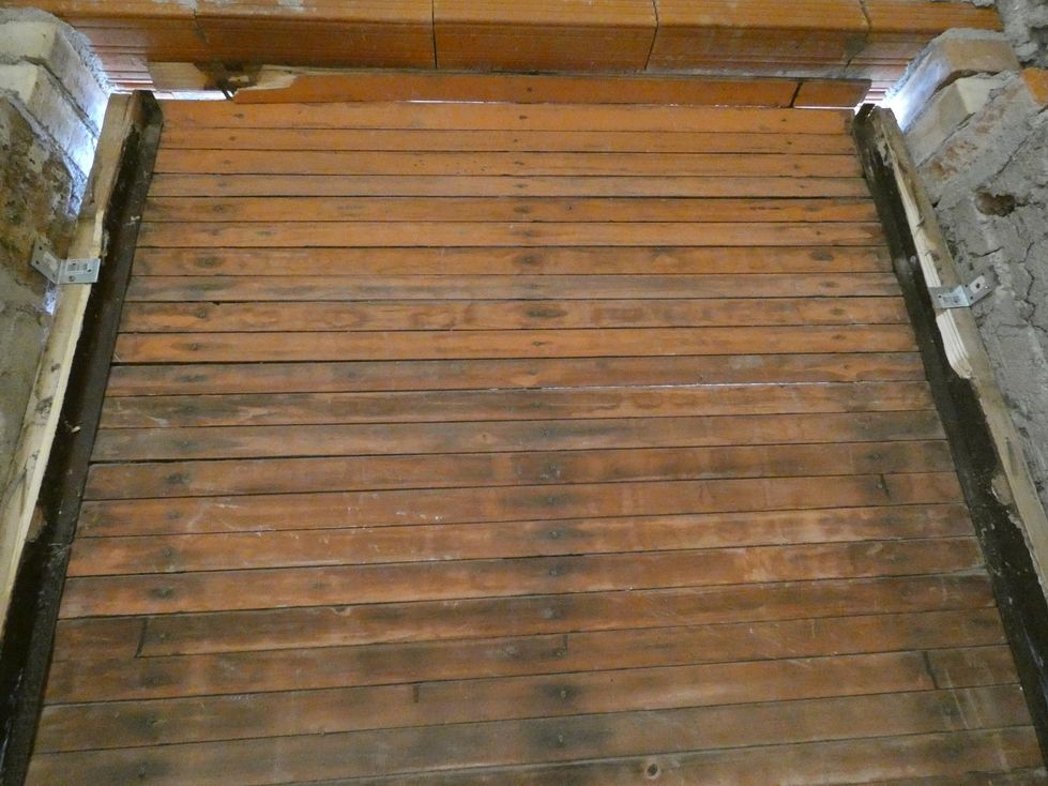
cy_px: 393
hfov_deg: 81.8
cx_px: 524
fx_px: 605
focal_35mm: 20
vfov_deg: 66.0
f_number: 2.8
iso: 1600
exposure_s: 1/30
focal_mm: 3.6
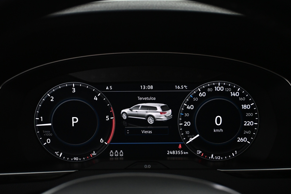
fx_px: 394
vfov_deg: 27.7
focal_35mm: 49
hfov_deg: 40.5
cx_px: 146
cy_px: 97
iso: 3200
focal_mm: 32.5
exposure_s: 1/80
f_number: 5
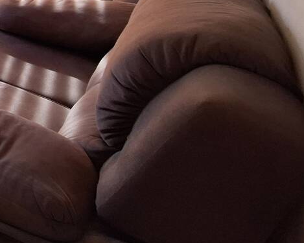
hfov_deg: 29.5
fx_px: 351
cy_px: -58
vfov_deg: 31.2
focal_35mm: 39
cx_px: -145
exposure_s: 1/179
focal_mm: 1.74
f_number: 2.2
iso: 40
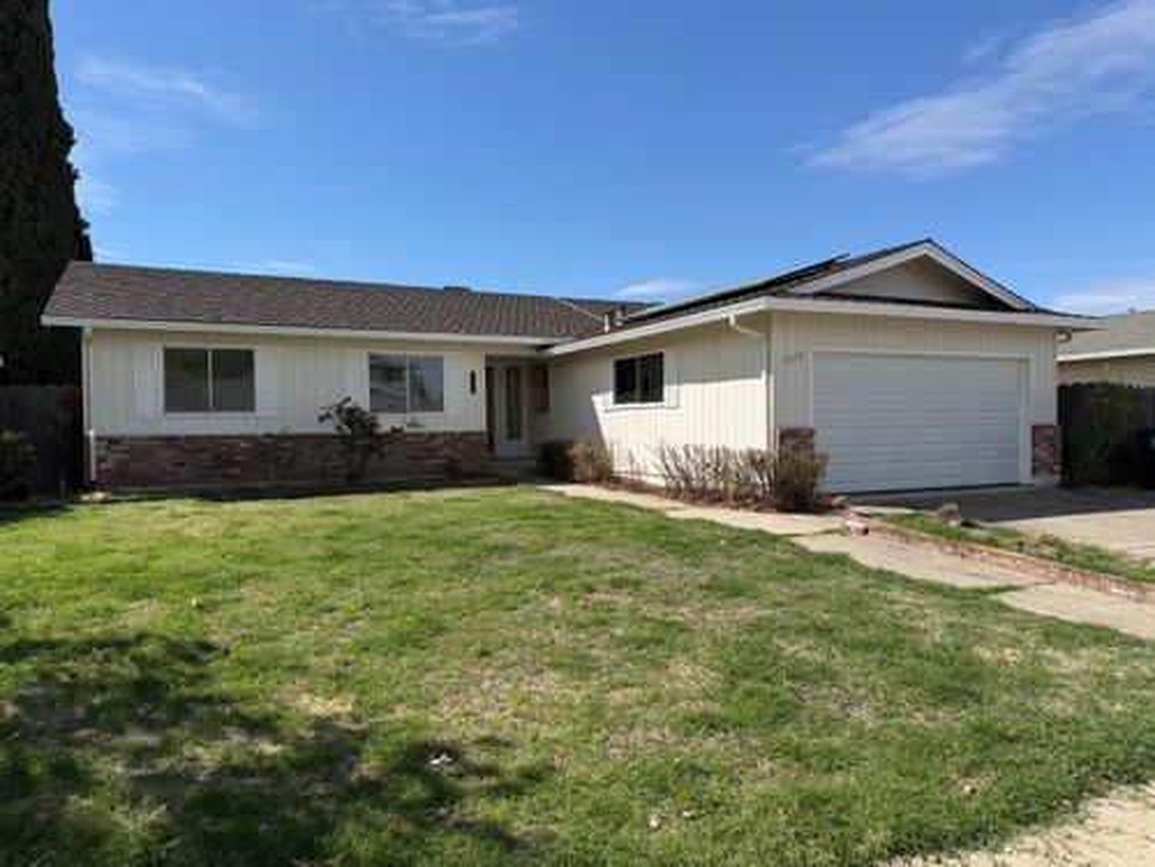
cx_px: 578
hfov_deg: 71.6
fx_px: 801
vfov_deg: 56.8
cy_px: 434
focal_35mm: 24
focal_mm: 6.76
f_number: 1.78
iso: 80
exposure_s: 1/4673
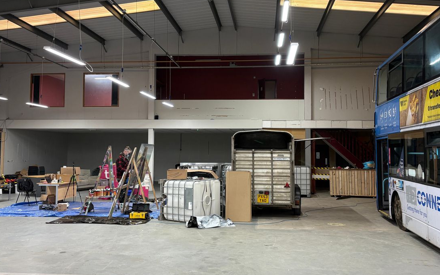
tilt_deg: +3.2
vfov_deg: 44.5
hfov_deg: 66.5
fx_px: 336
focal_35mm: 28
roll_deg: -0.2
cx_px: 219
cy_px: 123
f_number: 1.6
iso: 125
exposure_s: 1/50
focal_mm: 5.96
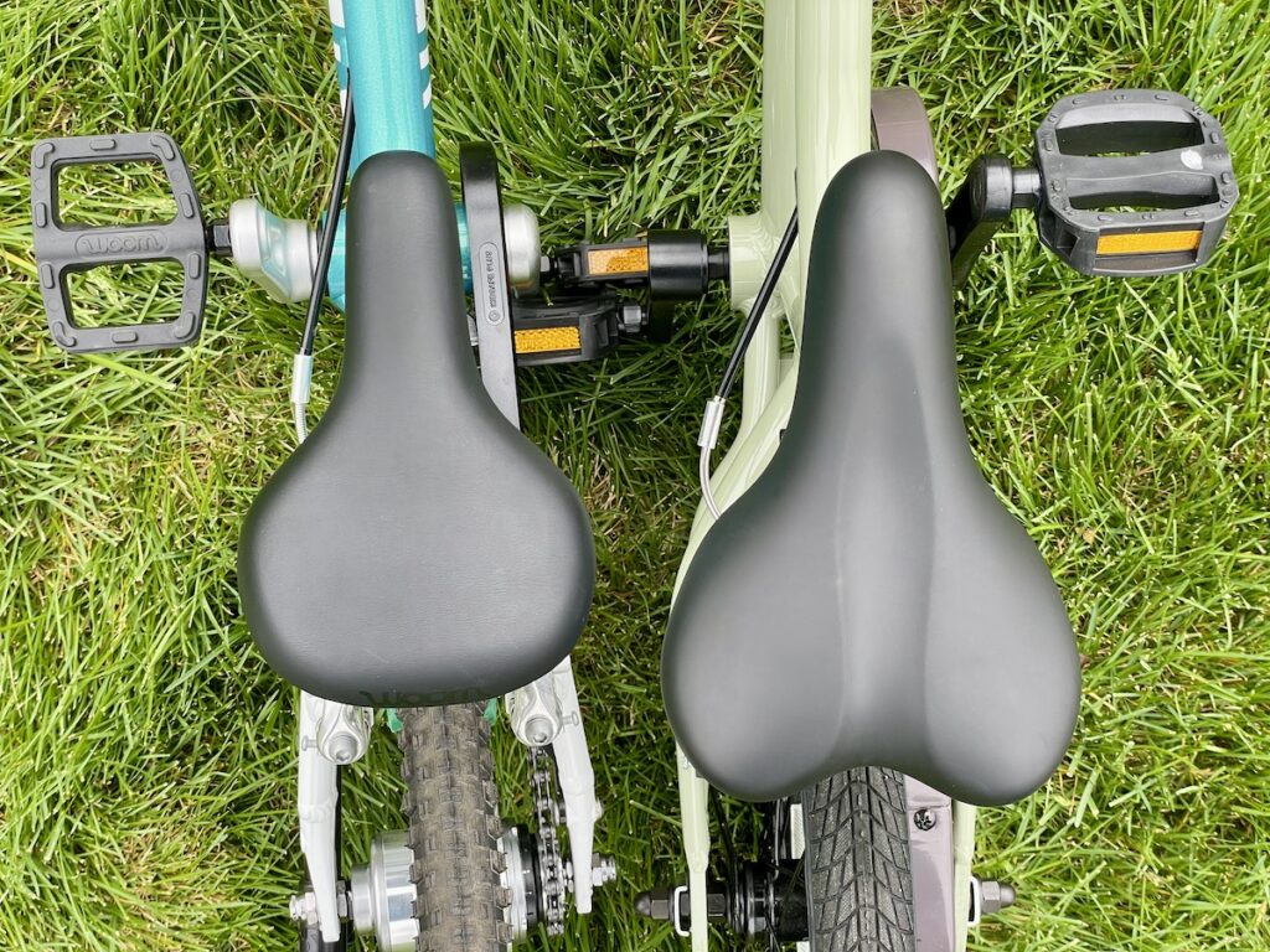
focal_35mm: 52
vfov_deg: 28.0
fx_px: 1908
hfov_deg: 36.8
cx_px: 635
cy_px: 476
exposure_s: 1/222
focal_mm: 6
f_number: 2
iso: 25
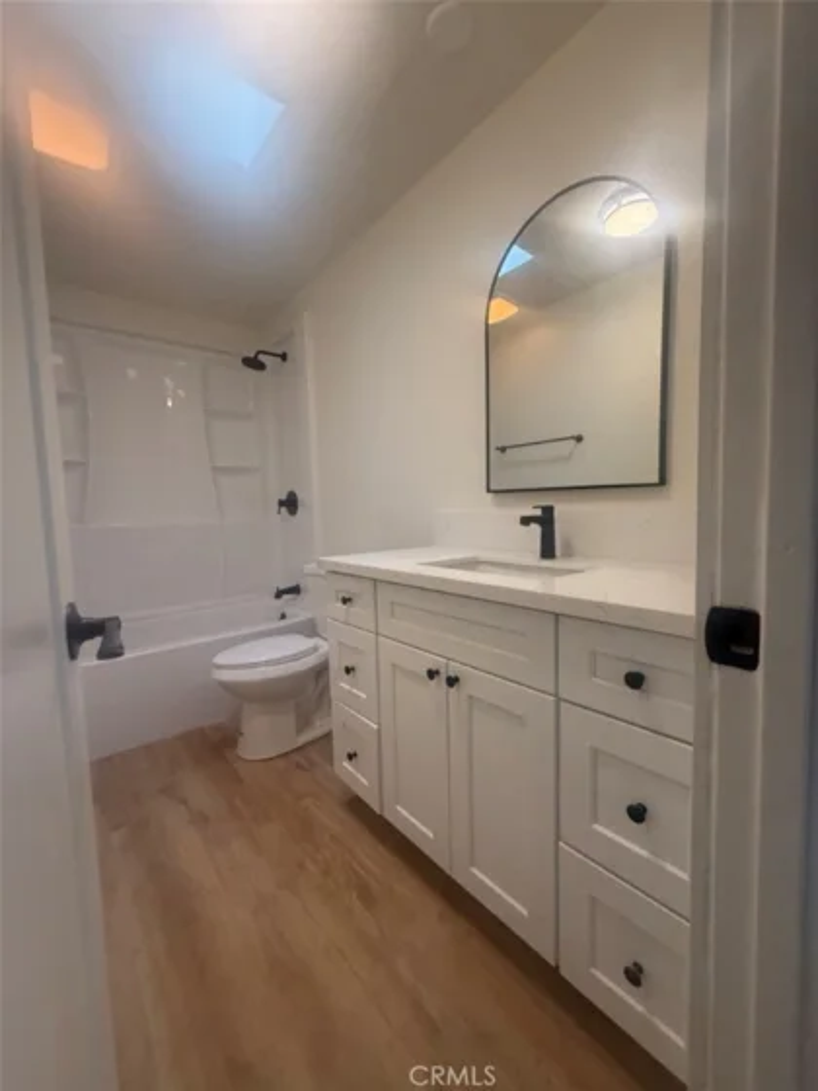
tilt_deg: -3.6
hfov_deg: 85.7
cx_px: 409
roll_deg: +2.4
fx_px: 441
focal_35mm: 14
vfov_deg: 102.1
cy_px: 546
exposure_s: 1/120
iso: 250
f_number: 2.2
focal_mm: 2.22
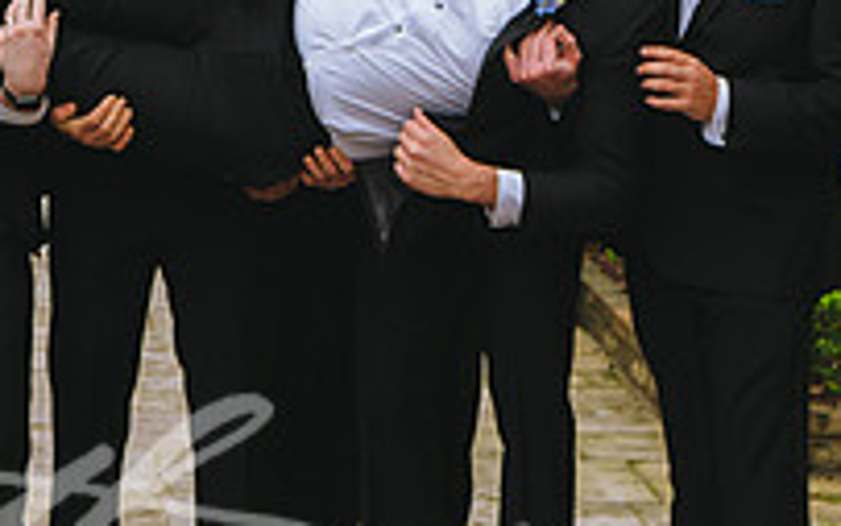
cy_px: 159
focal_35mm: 102
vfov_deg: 12.8
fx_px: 2338
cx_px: 33
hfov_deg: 19.9
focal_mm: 35
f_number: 4
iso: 800
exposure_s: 1/400
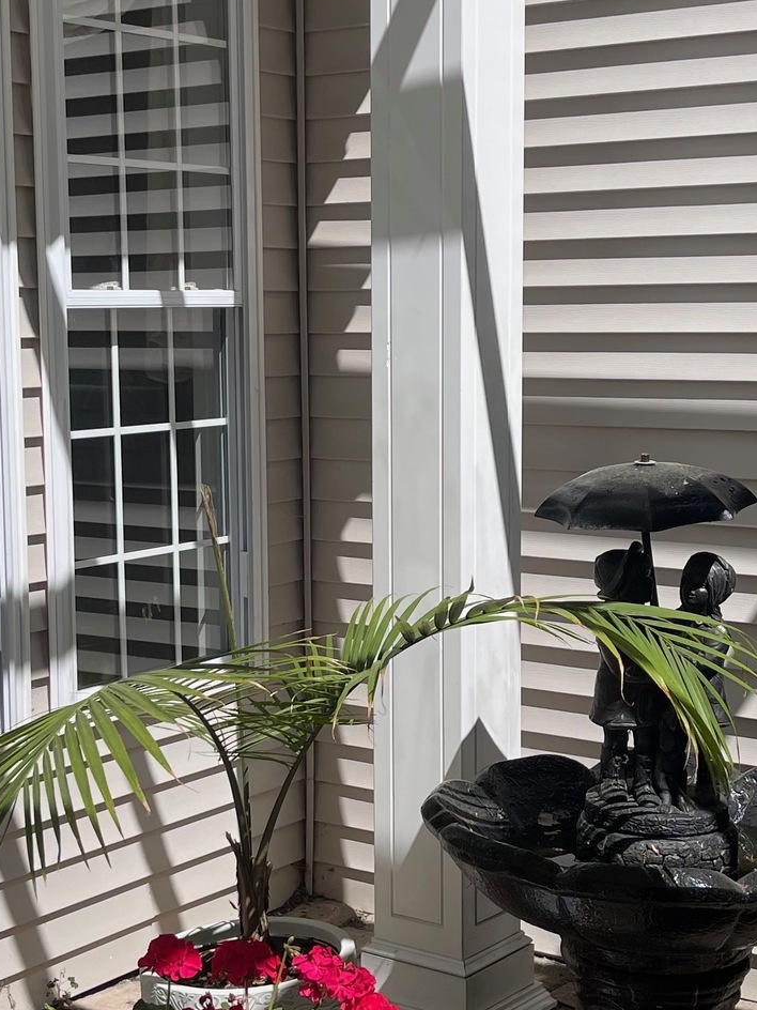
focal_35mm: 61
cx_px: 366
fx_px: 1779
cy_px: 496
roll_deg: +0.6
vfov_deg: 31.7
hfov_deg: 24.0
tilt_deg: -6.1
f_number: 1.6
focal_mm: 5.1
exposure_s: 1/4202
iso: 32
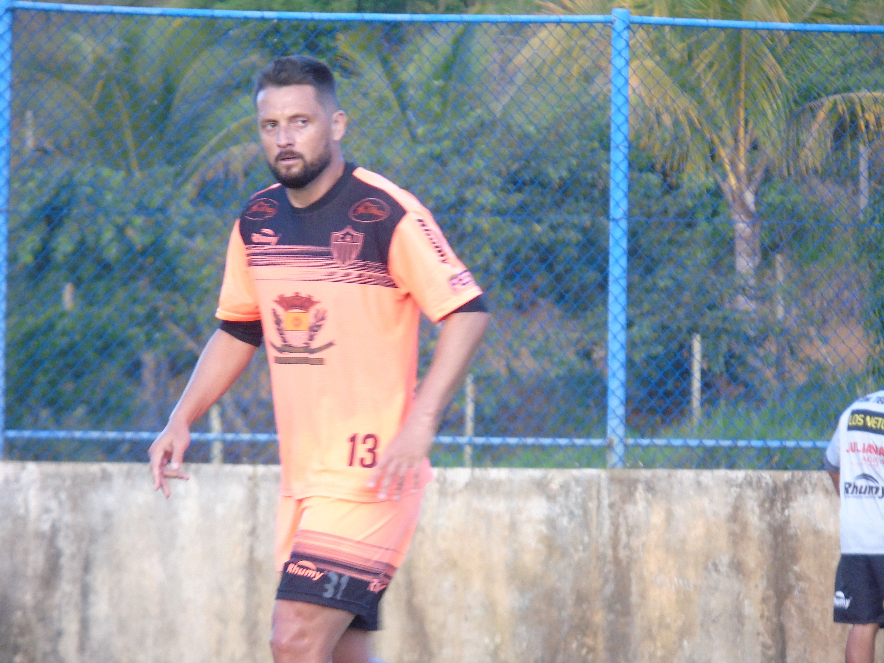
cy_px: 332
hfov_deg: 3.1
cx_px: 442
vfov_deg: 2.4
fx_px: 16089
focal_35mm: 630
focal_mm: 112
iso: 400
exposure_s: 1/100
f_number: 5.8
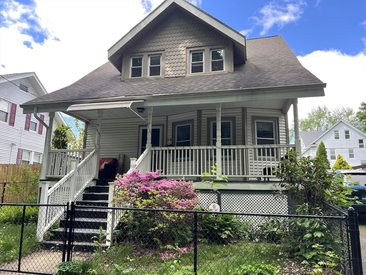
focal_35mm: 26
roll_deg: -1.2
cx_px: 183
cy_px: 138
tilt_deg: +11.7
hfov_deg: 67.3
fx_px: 275
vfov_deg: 53.1
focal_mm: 5.7
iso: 50
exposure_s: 1/575
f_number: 1.5
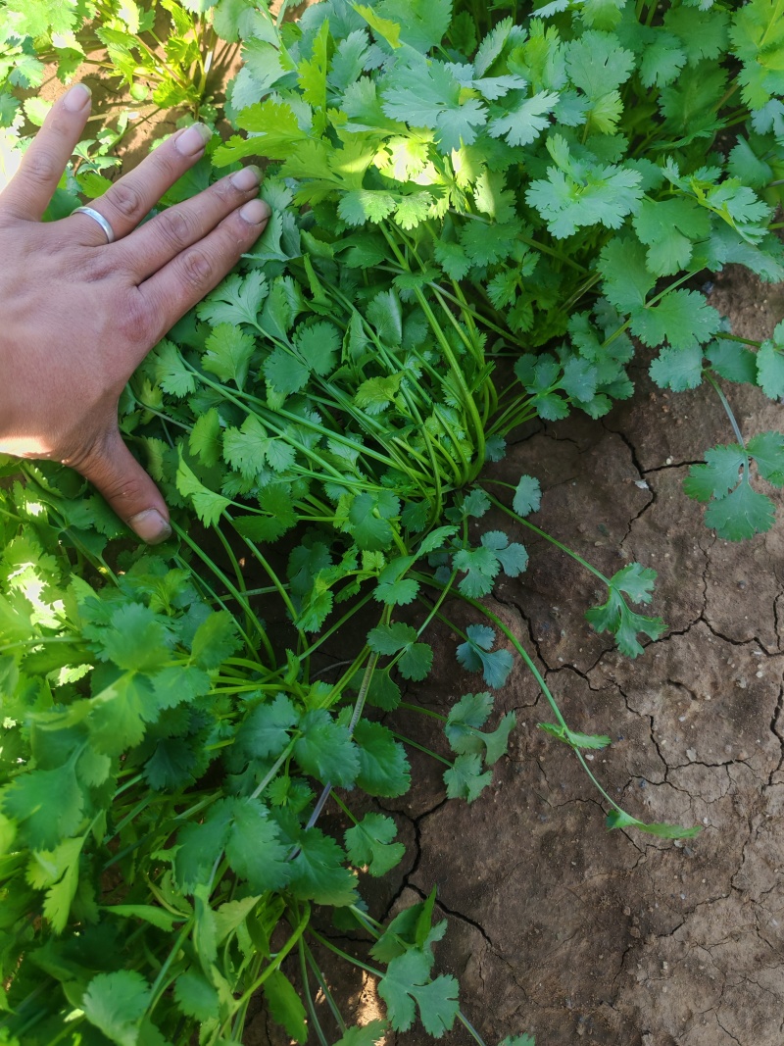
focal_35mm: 29
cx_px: 392
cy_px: 523
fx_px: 876
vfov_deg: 61.7
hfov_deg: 48.2
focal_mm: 5.52
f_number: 1.95
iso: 50
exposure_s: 1/250
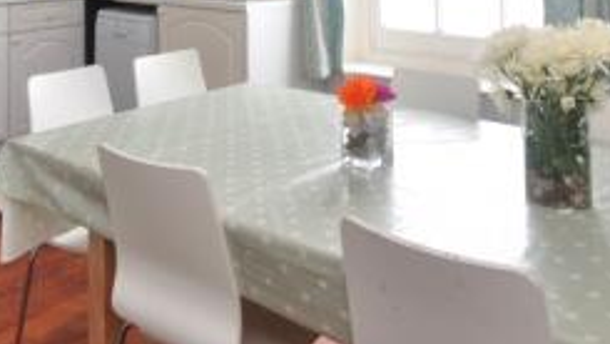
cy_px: -87
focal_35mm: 42
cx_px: 207
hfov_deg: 47.6
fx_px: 680
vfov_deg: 25.1
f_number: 11
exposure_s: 1/4
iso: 200
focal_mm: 10
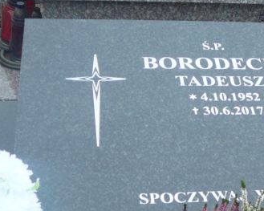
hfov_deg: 25.6
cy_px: 160
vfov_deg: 20.5
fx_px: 578
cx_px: 175
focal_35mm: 74
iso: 80
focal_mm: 5.8
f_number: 3
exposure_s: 1/60
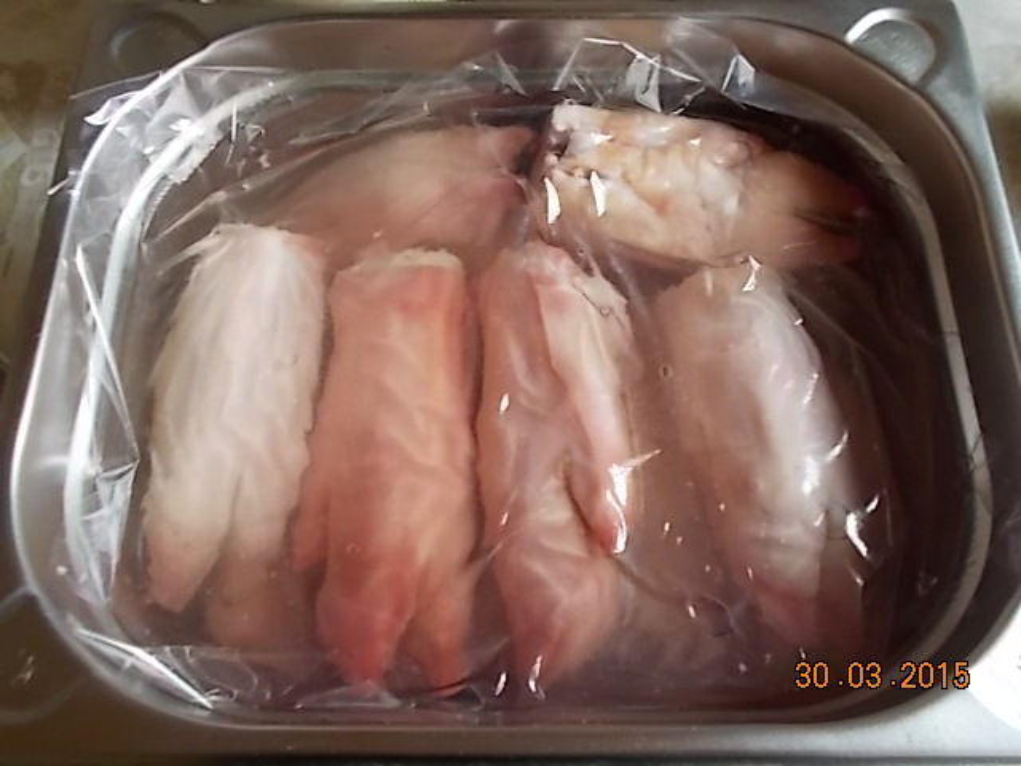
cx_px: 510
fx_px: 885
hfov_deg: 60.0
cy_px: 383
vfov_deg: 46.8
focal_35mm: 30
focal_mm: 5.3
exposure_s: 1/13
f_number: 3.4
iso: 200
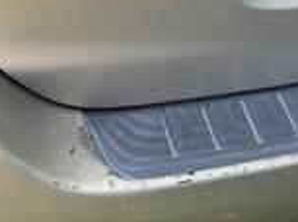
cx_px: 391
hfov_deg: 22.8
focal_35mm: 76
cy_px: 97
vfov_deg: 19.3
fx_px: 653
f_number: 1.7
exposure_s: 1/359
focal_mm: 6.25
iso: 50
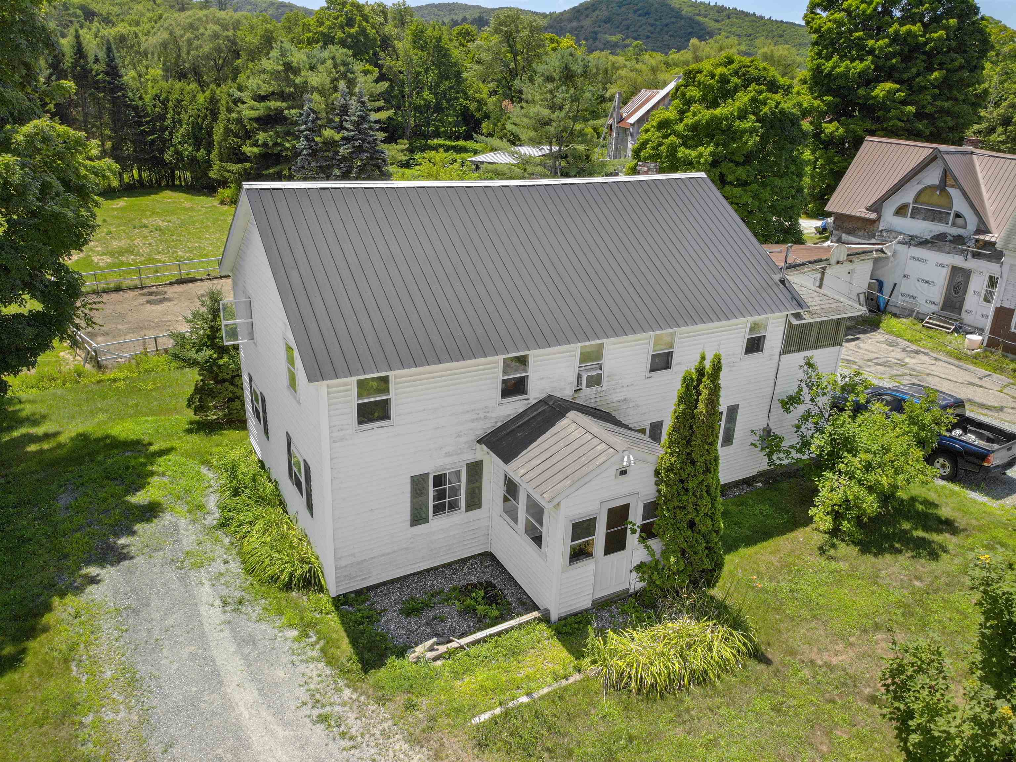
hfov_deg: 71.6
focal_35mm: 24
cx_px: 508
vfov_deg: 56.8
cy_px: 381
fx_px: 704
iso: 100
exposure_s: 1/30
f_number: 2.8
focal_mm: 4.5
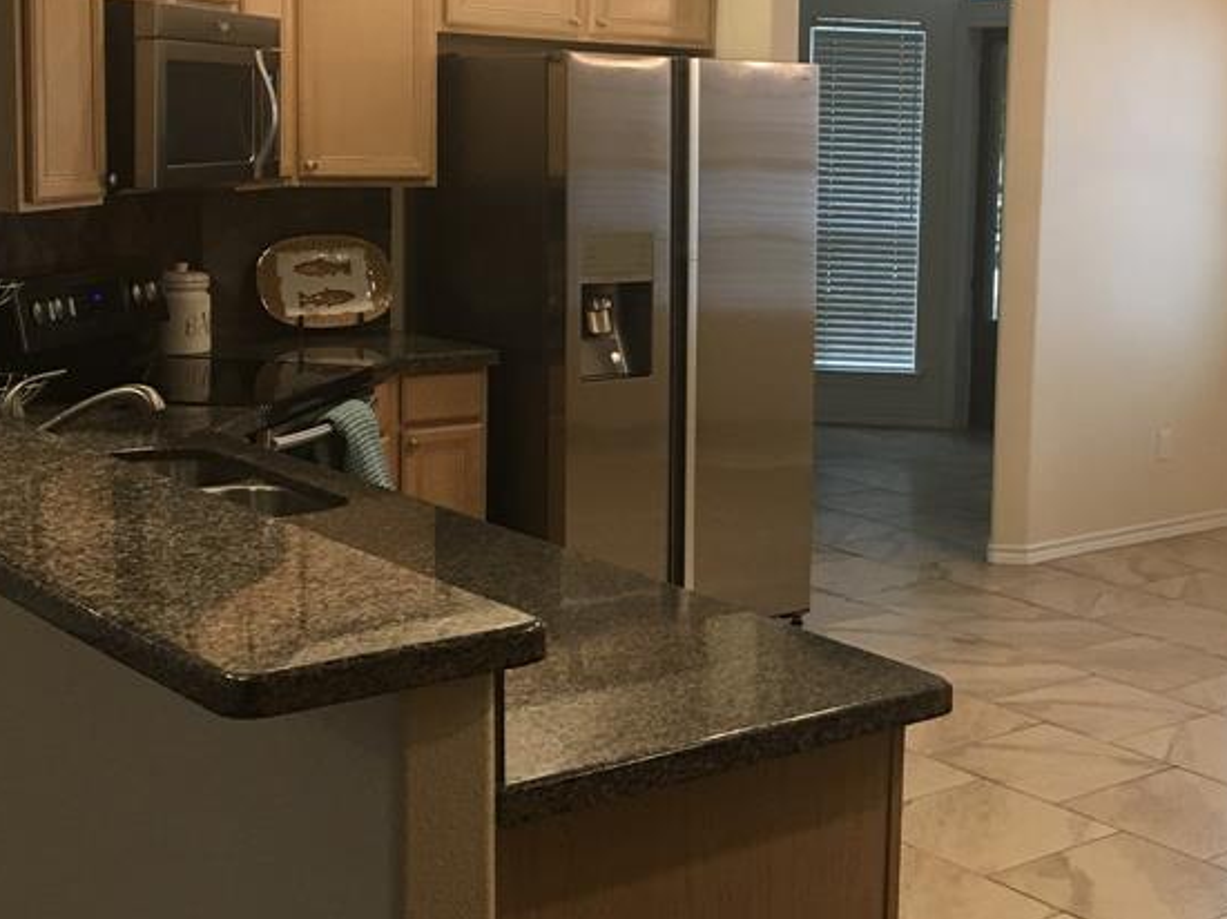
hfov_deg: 34.7
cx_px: 935
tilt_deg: -7.2
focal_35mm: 54
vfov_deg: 26.9
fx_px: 1913
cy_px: 348
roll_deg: -2.2
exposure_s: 1/30
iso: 40
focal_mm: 4.15
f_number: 2.2
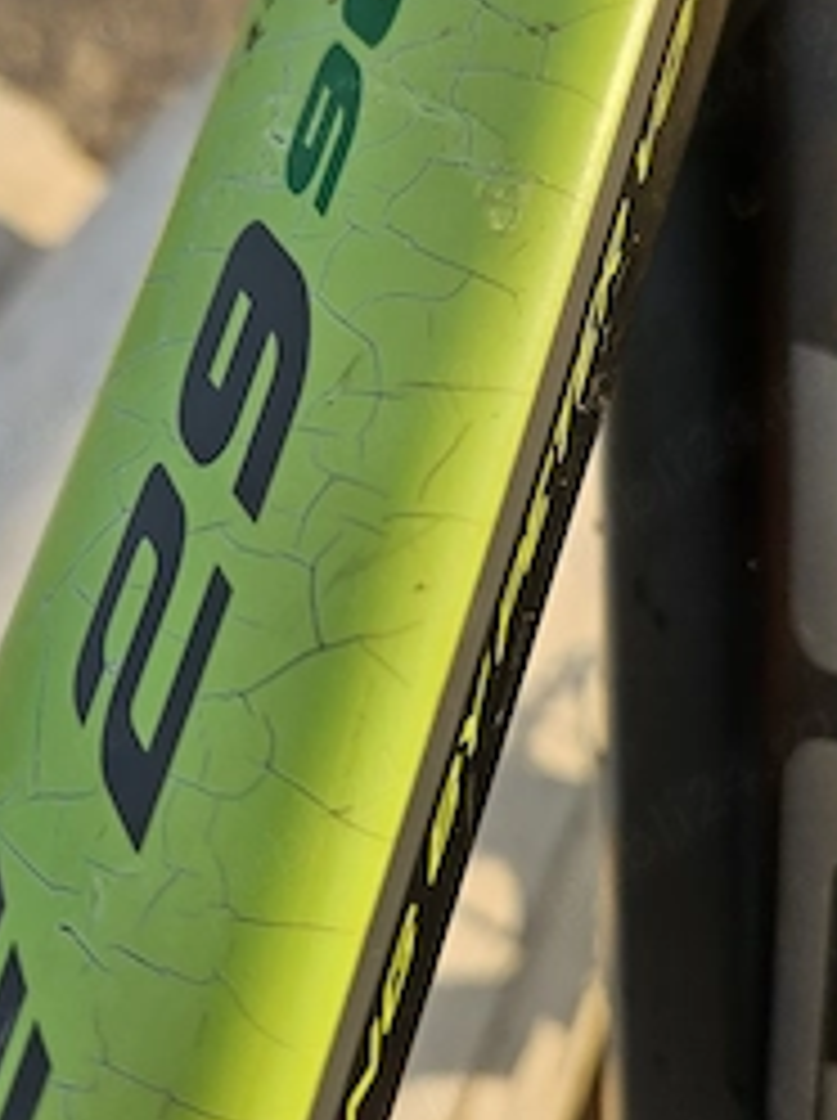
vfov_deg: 50.2
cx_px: 428
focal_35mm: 37
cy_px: 517
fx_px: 1196
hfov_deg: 38.6
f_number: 1.8
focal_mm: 5.4
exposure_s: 1/435
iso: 25
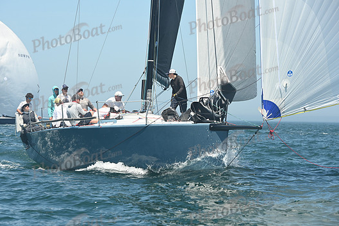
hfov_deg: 13.9
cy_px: 119
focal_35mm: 148
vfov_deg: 9.3
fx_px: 1394
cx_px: 156
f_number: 6.3
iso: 320
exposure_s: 1/1000
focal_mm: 135
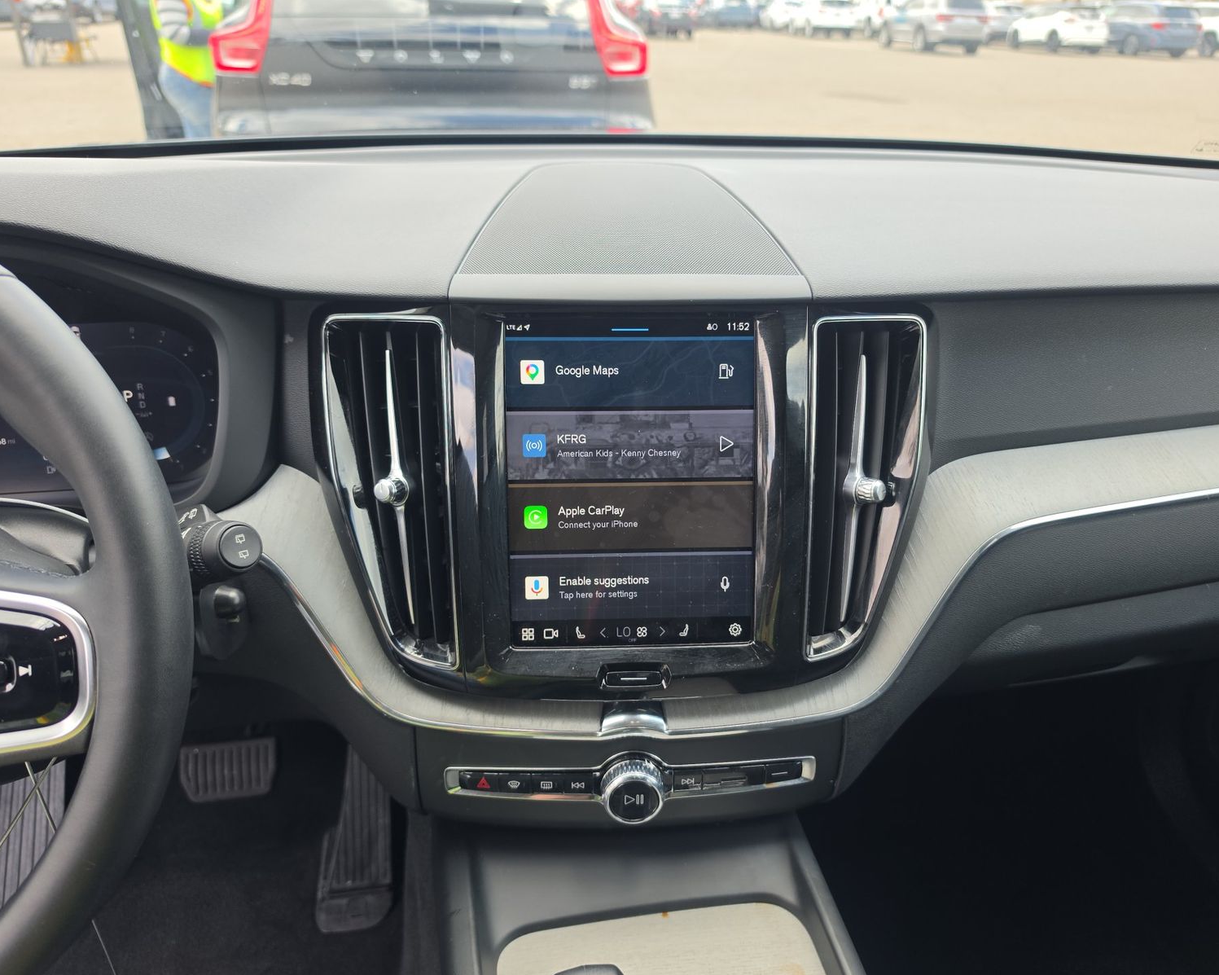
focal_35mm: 24
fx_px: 866
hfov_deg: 70.3
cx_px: 636
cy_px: 488
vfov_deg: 58.8
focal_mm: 6.5
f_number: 1.4
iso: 10
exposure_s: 1/119
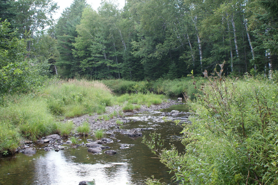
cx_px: 139
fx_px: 324
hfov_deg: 46.4
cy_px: 92
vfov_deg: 31.9
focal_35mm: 42
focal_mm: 28
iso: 100
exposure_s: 1/60
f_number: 5.6
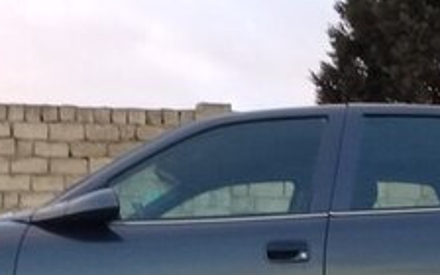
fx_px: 1163
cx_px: 212
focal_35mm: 97
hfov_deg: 21.4
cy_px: 347
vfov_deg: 13.1
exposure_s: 1/50
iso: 64
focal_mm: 3.3
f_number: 2.2
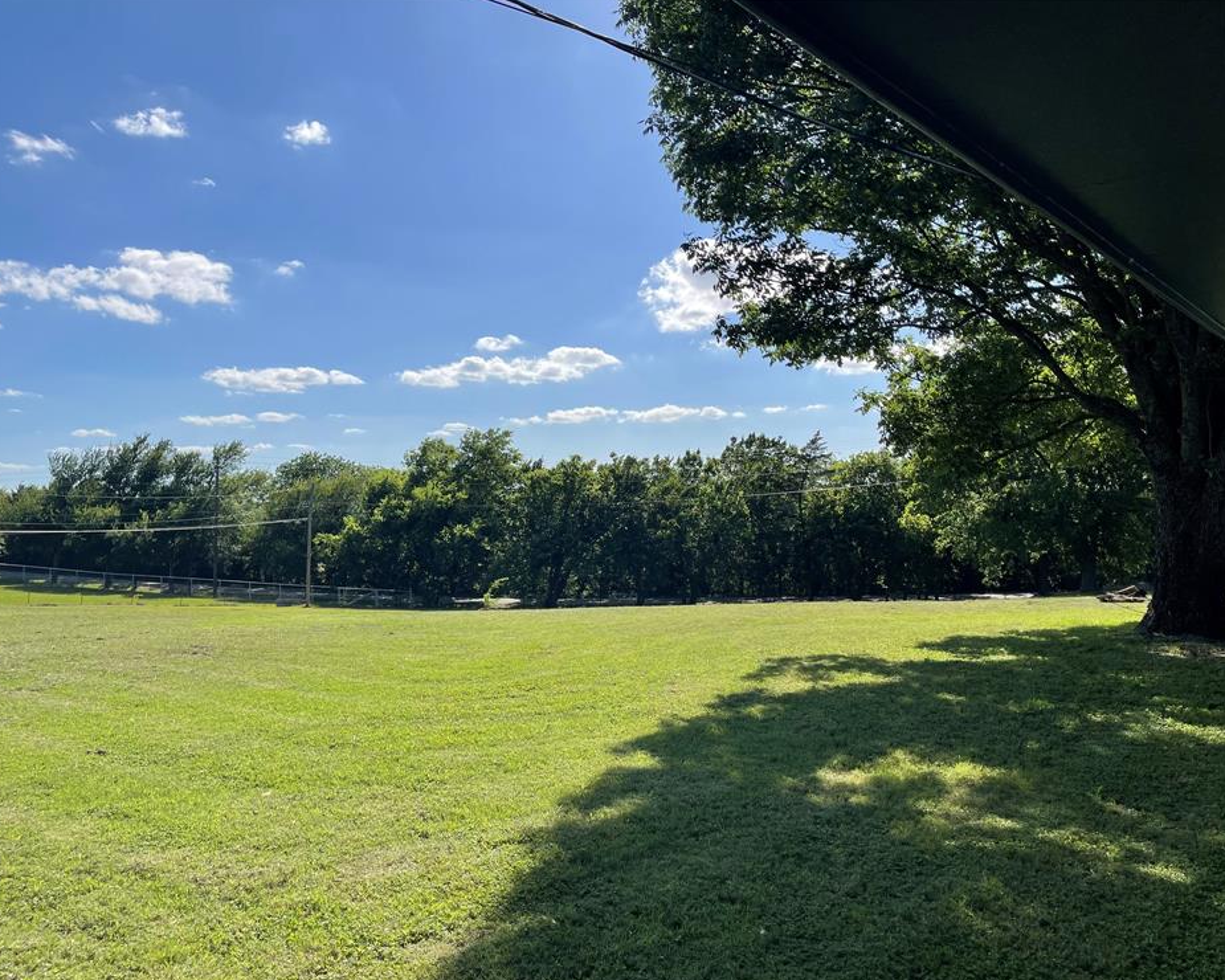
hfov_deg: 64.0
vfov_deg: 53.2
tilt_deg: -0.3
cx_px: 637
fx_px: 979
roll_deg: +1.2
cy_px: 501
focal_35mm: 27
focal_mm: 5.1
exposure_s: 1/5376
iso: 32
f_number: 1.6
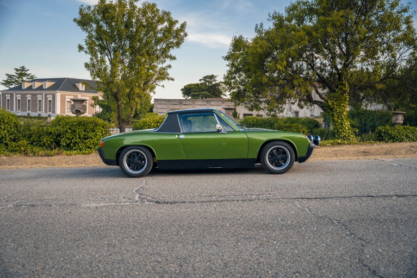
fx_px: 402
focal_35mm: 35
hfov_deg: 54.8
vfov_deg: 38.2
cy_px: 139
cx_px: 208
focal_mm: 34.7
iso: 100
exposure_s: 1/250
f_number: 2.8
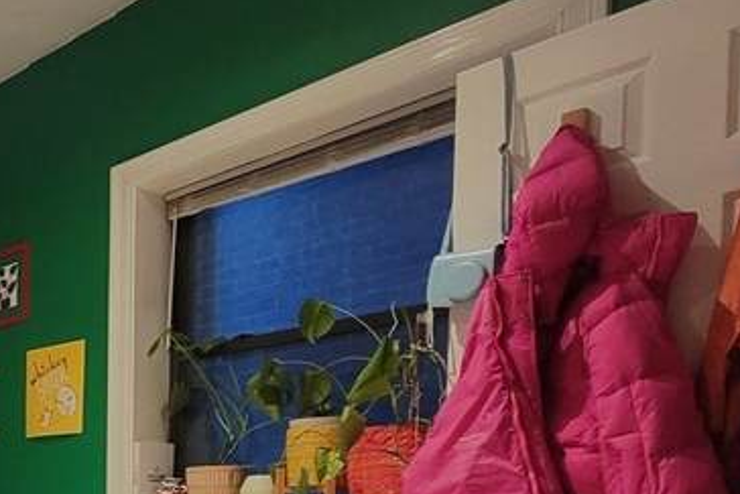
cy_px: 545
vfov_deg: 31.2
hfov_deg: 32.7
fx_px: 781
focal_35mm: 38
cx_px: -283
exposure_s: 1/30
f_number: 2.2
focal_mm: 2.2
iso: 500
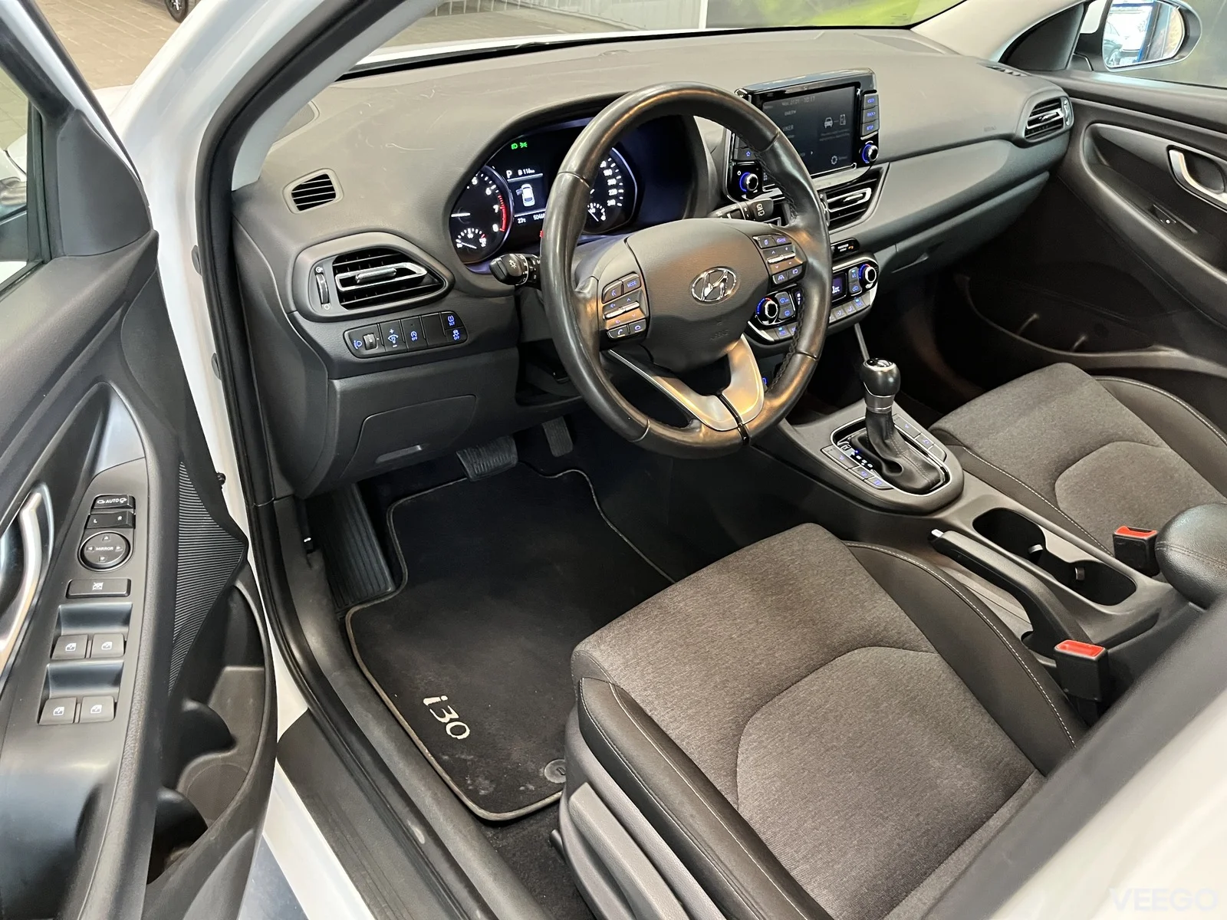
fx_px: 922
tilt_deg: -34.4
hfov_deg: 67.3
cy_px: 460
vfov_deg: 53.1
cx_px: 614
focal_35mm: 26
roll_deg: -0.2
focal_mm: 5.1
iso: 500
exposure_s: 1/41
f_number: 1.6
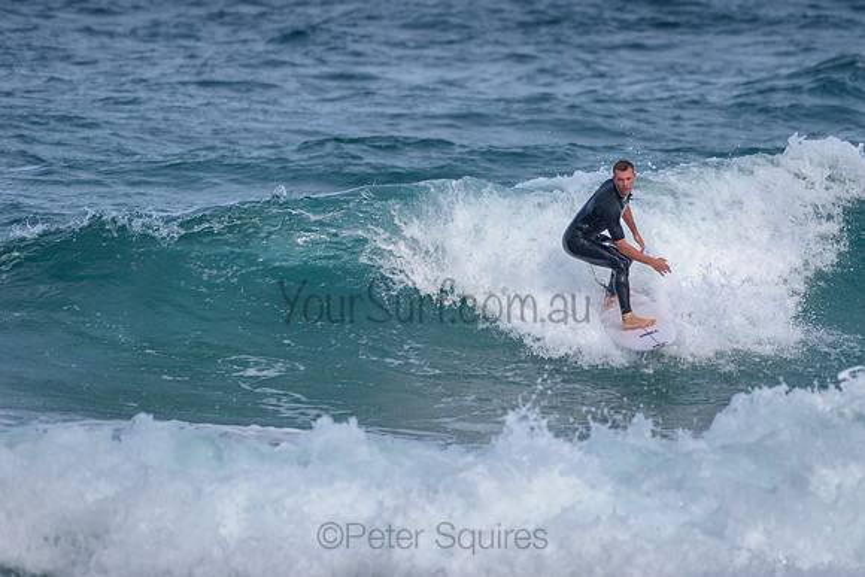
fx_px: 14726
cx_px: 530
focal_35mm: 613
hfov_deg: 3.4
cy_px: 223
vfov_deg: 2.2
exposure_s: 1/2000
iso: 200
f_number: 5.6
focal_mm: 500
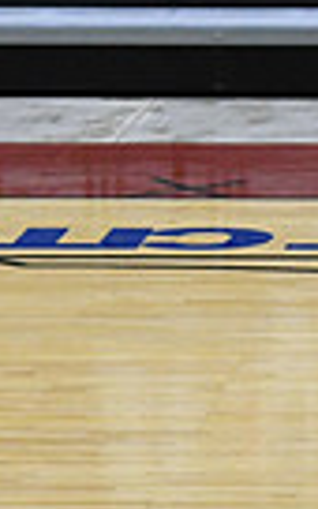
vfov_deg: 4.5
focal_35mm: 471
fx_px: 6531
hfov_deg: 2.7
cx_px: 1021
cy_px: 402
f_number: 4
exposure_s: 1/500
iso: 5000
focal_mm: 72
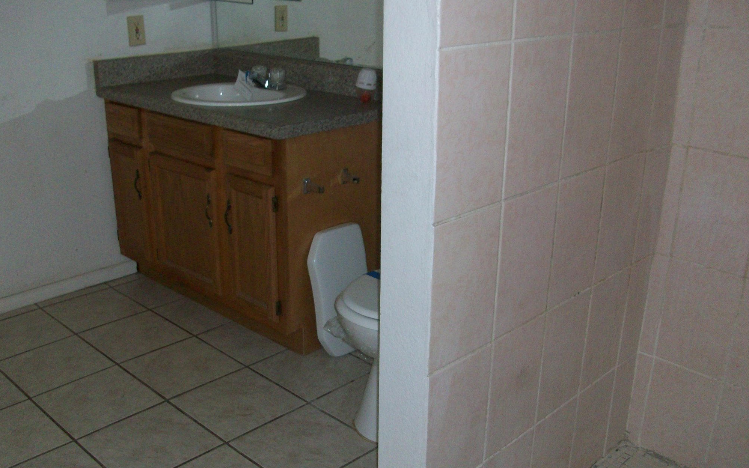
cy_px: 232
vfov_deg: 34.4
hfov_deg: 52.7
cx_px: 371
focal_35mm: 37
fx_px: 755
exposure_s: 1/60
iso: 160
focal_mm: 5.7
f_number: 2.8
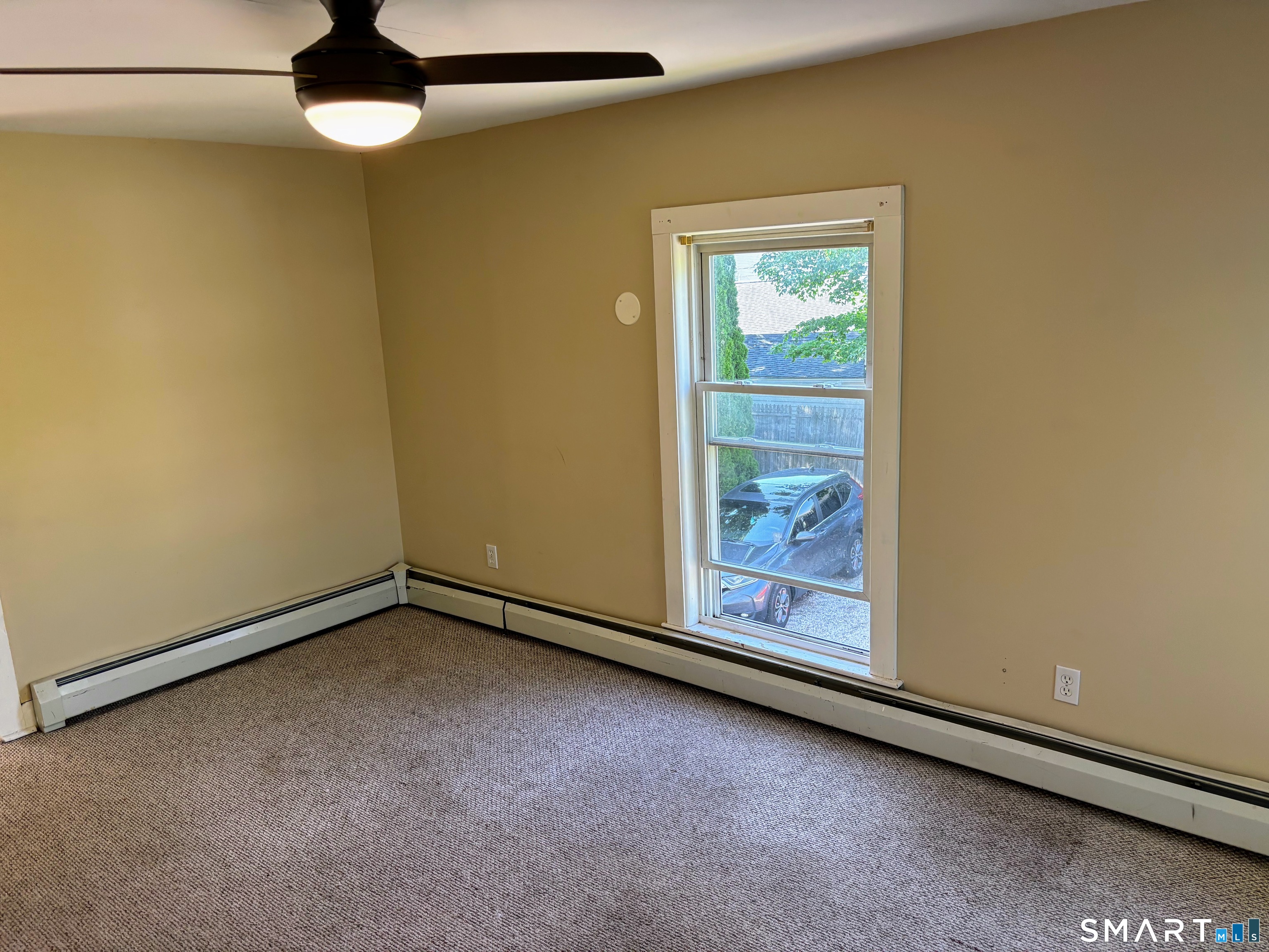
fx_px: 953
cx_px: 634
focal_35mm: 26
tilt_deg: -11.5
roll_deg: +2.6
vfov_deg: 53.1
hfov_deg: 67.3
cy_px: 476
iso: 125
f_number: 1.6
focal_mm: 5.96
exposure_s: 1/120
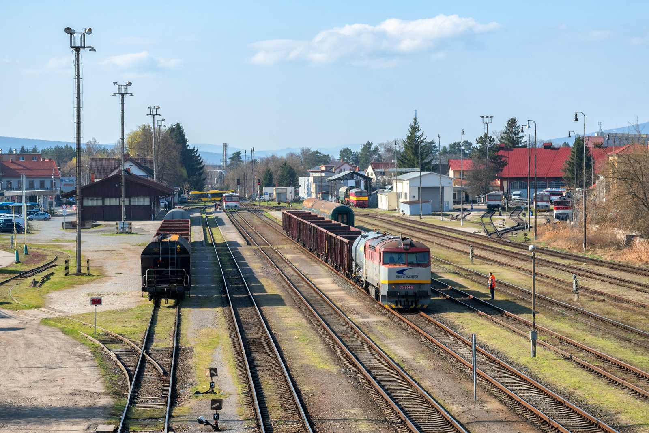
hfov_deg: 18.3
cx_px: 324
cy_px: 216
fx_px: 2019
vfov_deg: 12.2
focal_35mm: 112
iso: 200
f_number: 9
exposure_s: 1/640
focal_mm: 75
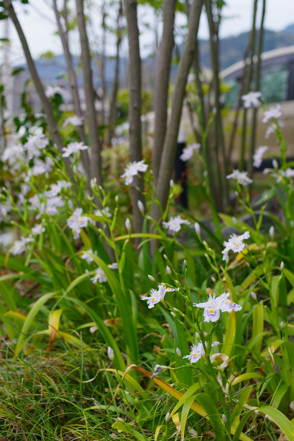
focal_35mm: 66
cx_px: 144
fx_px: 808
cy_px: 243
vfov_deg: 30.5
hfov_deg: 20.6
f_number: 4
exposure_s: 1/500
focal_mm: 35
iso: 200
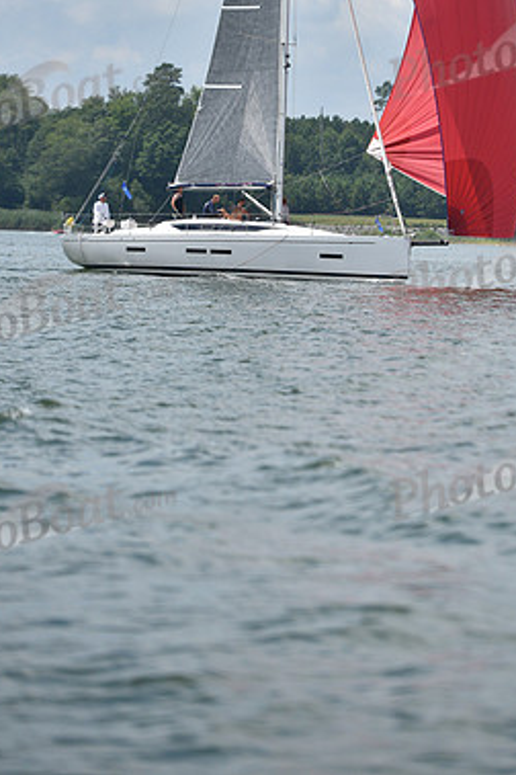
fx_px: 5439
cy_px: 182
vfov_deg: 8.1
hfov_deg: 5.4
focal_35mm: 253
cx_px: 284
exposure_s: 1/8000
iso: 320
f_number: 3.5
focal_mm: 165
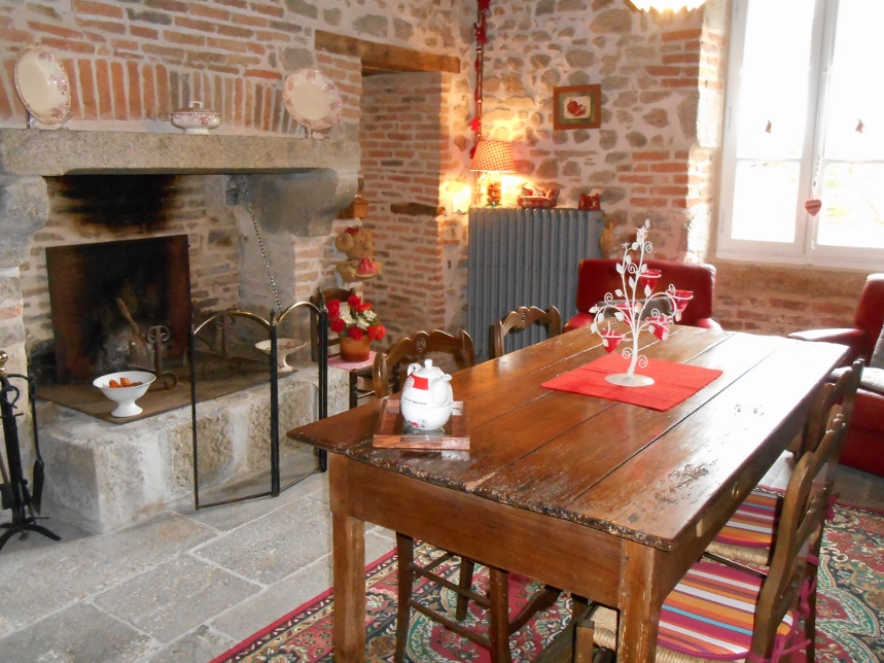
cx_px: 447
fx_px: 792
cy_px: 317
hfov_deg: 58.4
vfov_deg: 45.4
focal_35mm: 31
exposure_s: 1/25
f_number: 3.4
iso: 720
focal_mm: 4.7
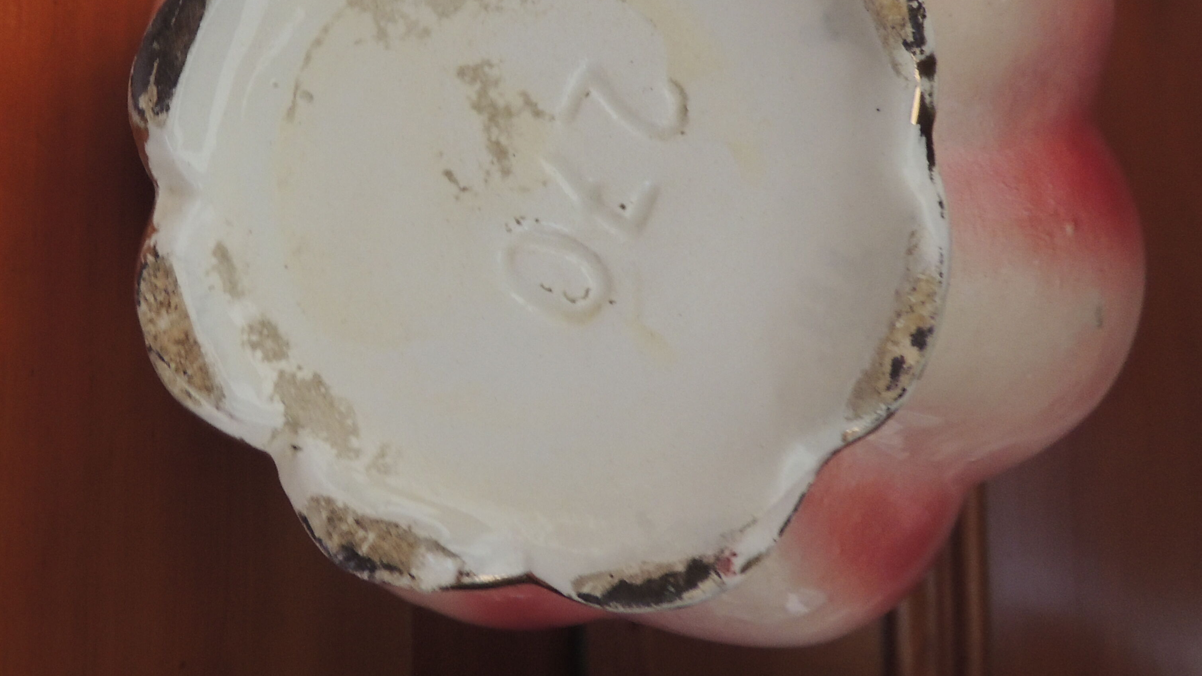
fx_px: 1275
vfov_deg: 29.0
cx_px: 408
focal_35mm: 40
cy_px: 132
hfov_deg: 49.7
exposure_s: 1/30
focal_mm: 4.3
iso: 320
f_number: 3
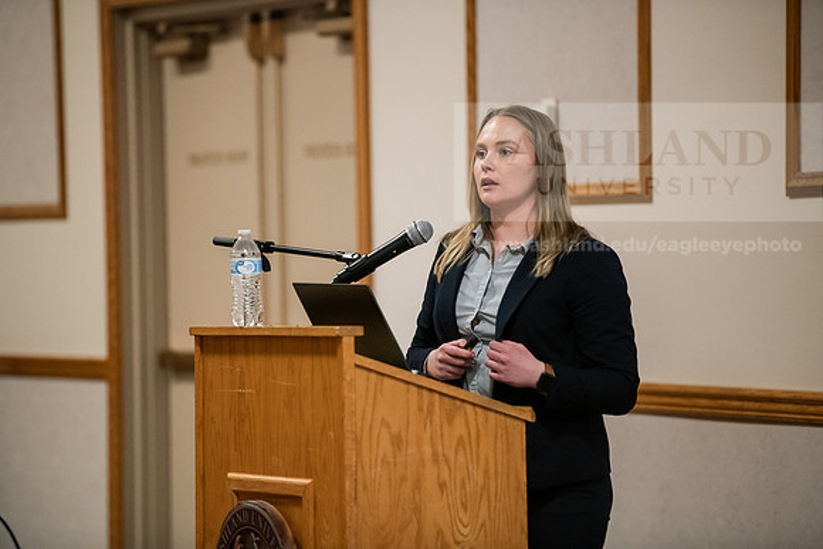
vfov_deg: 6.9
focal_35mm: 200
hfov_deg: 10.3
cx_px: 412
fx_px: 4573
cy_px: 274
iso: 3200
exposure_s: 1/200
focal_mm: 200
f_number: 2.8
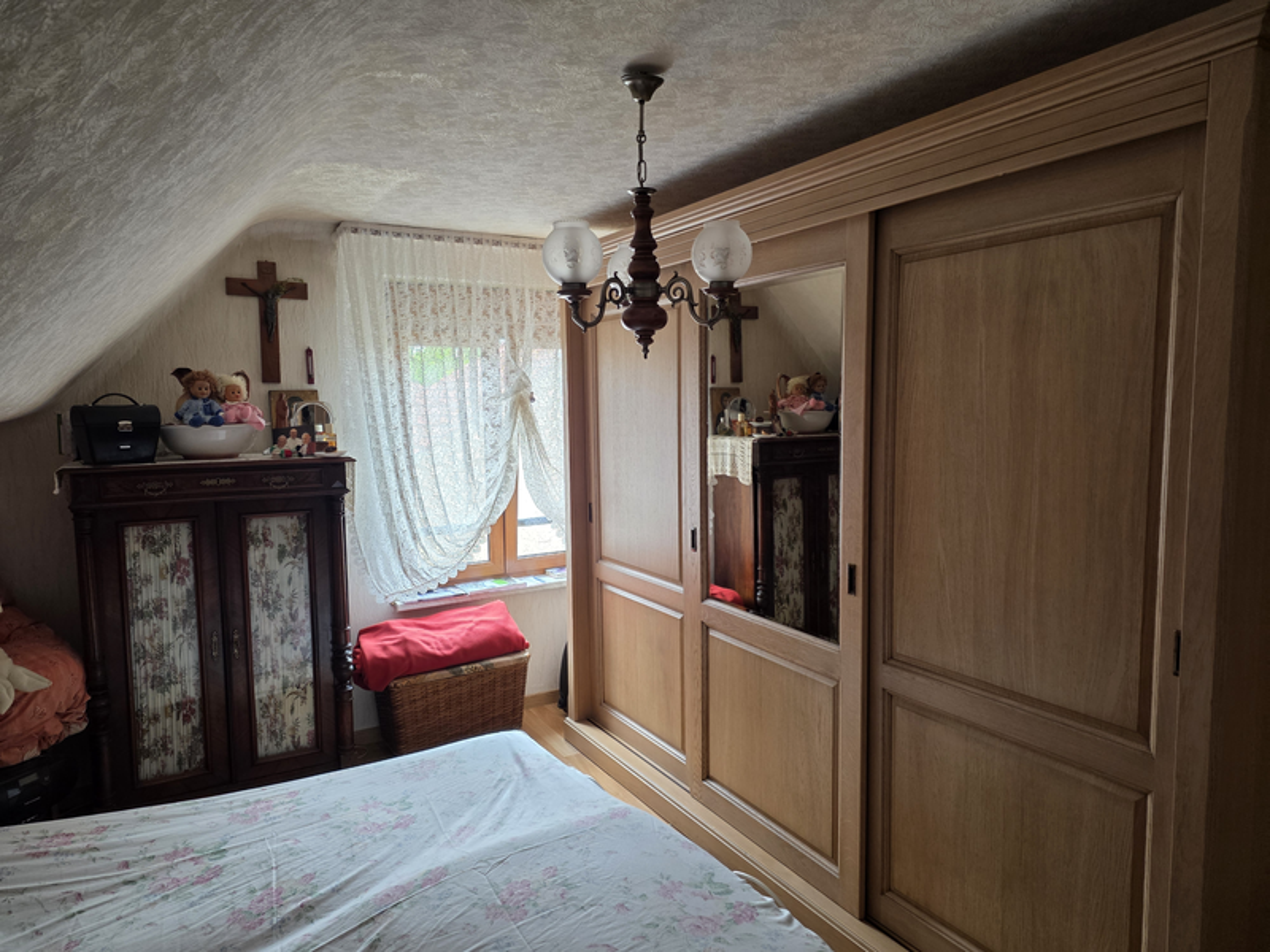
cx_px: 635
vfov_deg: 58.9
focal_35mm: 23
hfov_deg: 73.9
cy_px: 476
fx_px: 844
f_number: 1.7
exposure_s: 1/100
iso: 250
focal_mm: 6.25
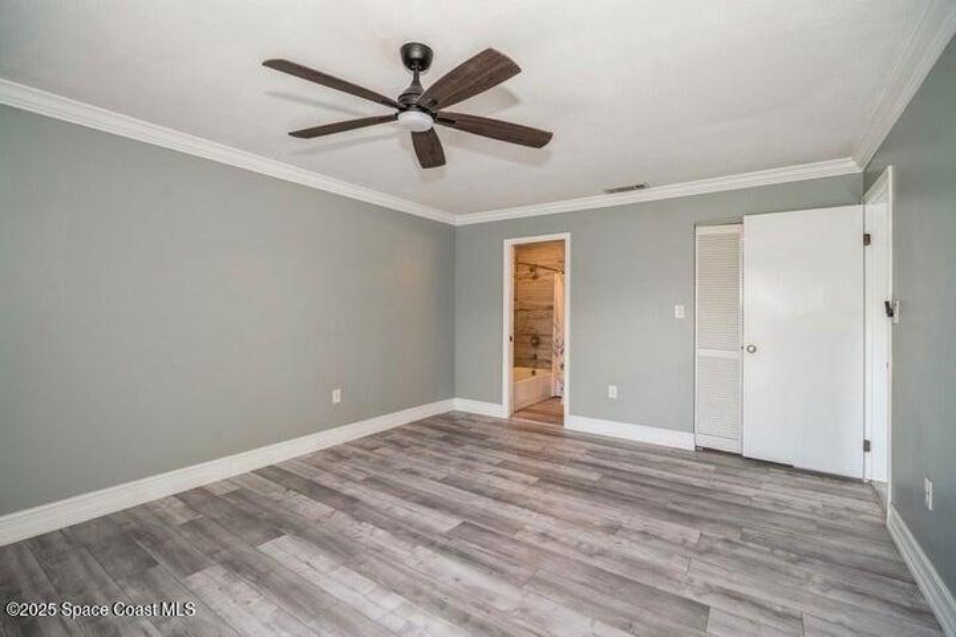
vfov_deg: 77.3
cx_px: 478
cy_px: 318
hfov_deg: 100.4
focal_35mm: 15
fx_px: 398
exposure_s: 1/13
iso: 200
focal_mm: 15
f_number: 8
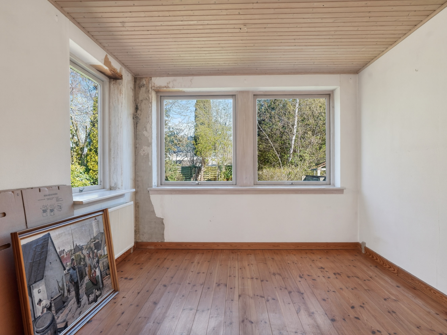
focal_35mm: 24
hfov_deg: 71.6
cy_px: 167
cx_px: 225
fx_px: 310
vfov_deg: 56.8
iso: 400
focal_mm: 22
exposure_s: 1/10
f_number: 8
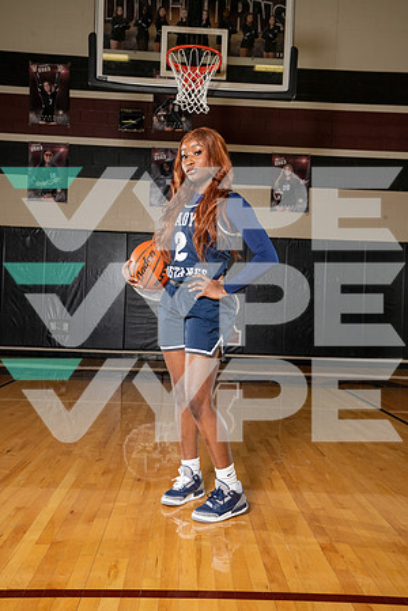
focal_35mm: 37
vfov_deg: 51.9
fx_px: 629
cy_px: 306
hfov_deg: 35.9
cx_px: 204
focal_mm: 37
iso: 320
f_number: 7.1
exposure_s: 1/250
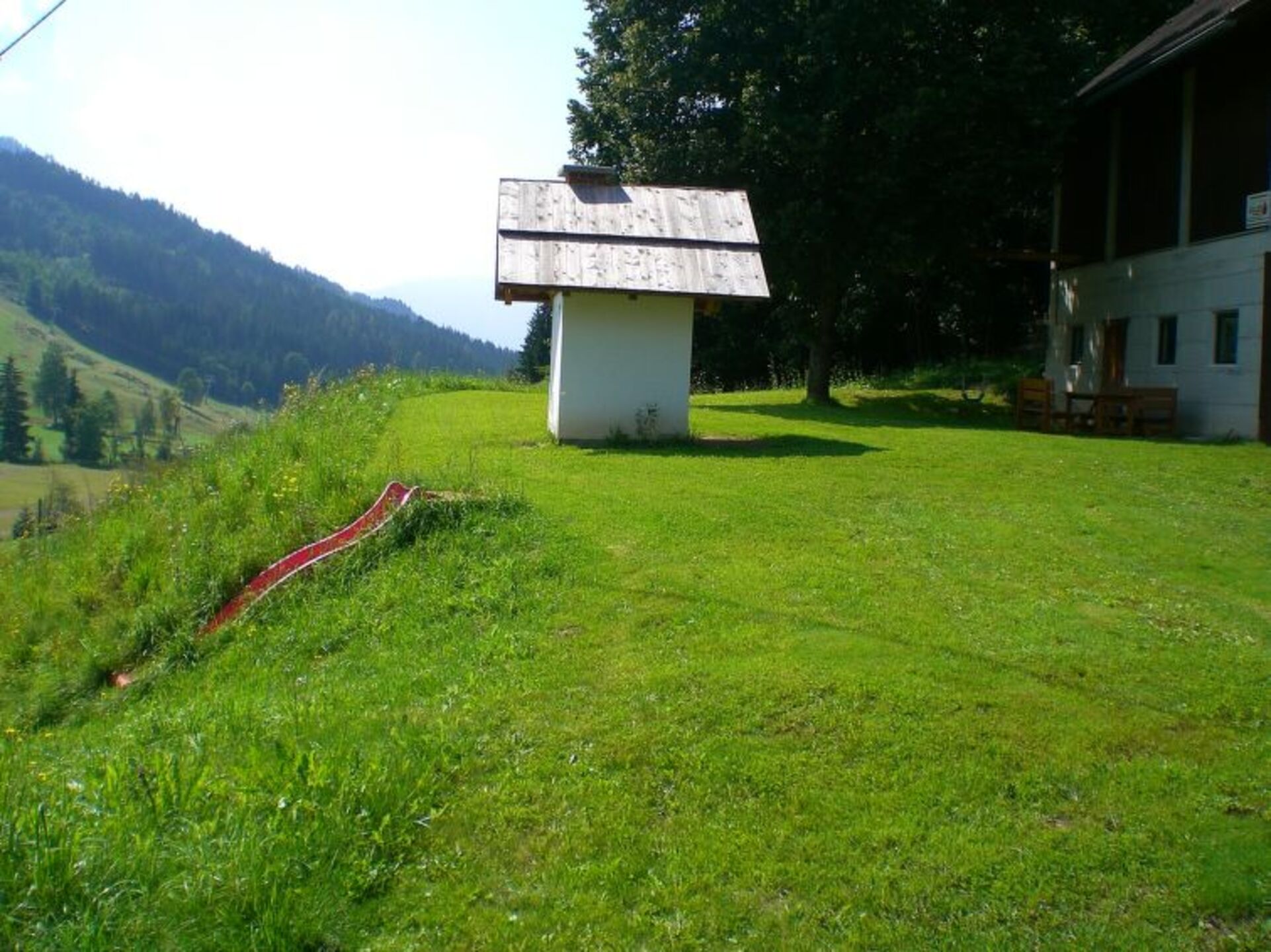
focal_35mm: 38
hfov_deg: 49.0
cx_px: 636
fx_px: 1395
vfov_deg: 37.7
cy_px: 476
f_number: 4.4
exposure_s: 1/400
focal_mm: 6.3
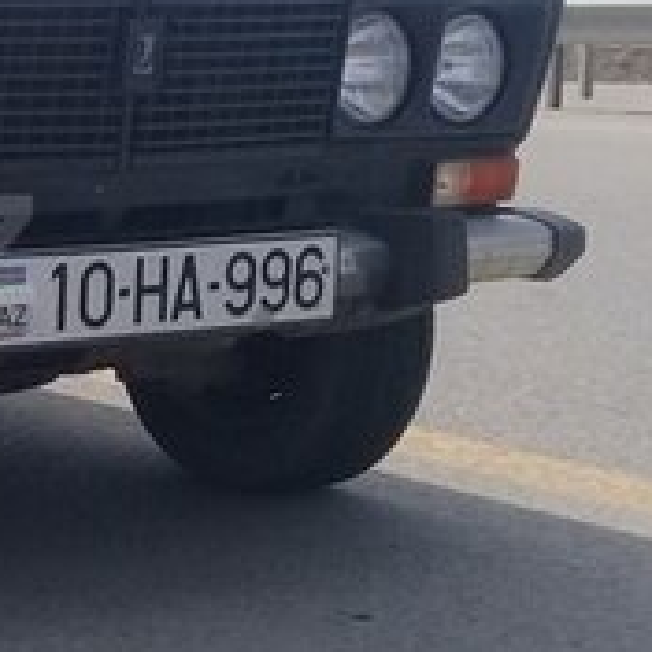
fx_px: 2195
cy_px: 250
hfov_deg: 15.5
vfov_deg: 16.9
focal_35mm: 103
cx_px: -345
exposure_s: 1/1613
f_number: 2.2
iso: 50
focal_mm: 3.3
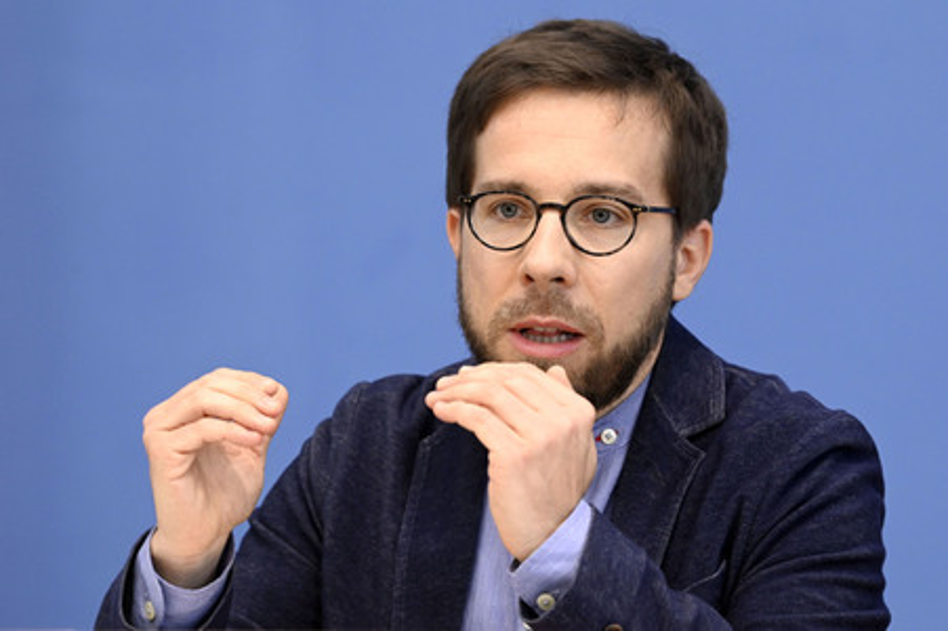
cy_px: 316
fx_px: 5263
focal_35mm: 200
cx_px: 474
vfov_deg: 6.9
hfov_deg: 10.3
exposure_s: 1/400
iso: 3200
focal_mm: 200
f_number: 5.6
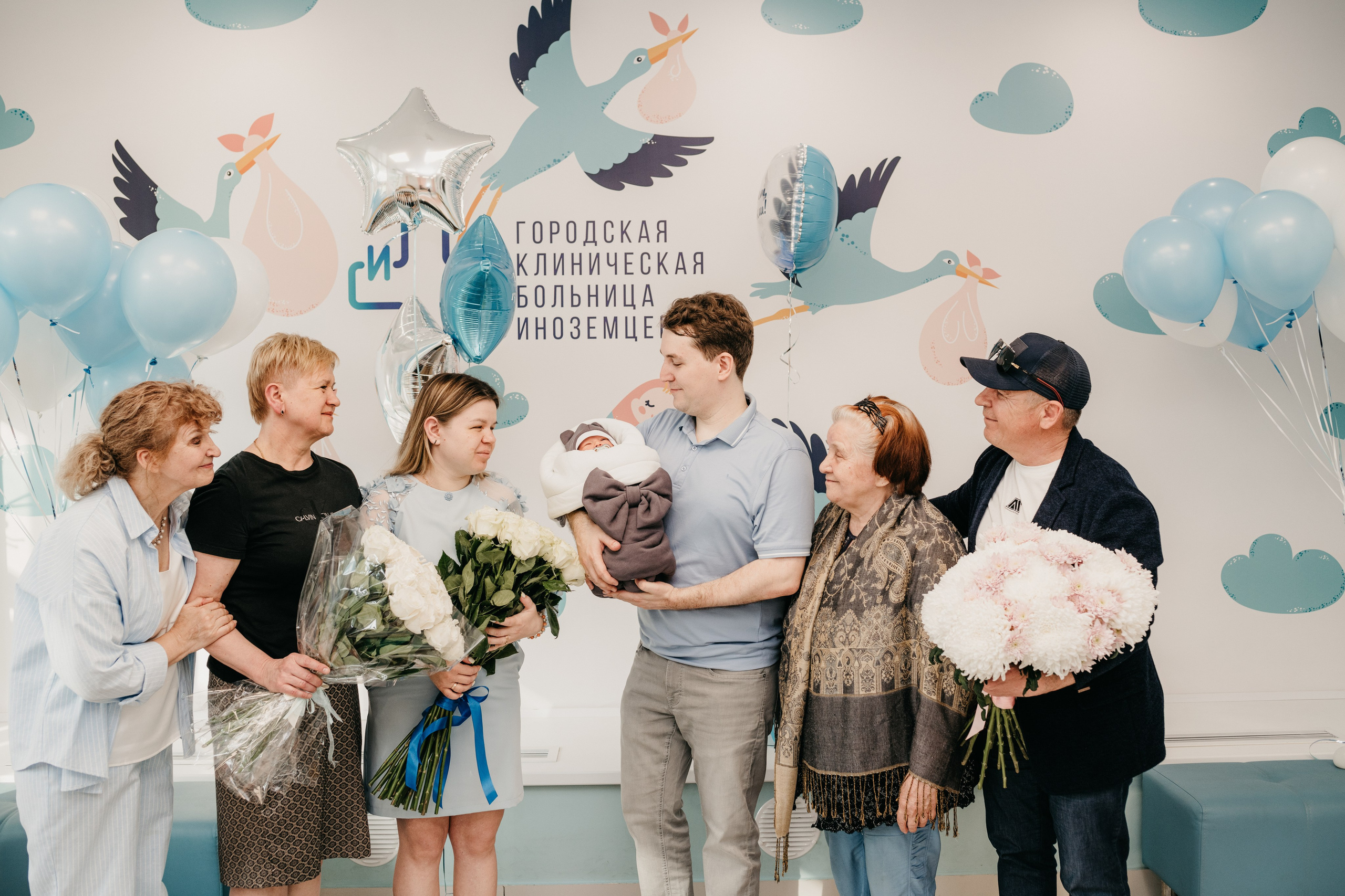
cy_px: 448
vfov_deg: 37.9
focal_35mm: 35
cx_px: 672
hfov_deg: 54.4
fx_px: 1308
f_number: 4
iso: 320
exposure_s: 1/160
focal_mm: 35
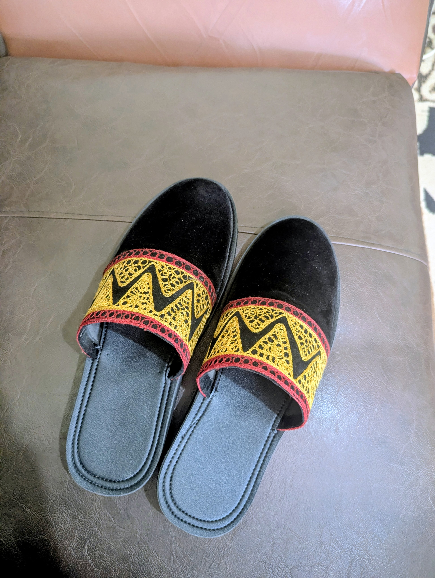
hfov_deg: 56.9
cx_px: 218
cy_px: 289
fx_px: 401
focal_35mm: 24
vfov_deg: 71.5
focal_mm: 6.81
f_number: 1.85
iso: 795
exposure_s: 1/23.8
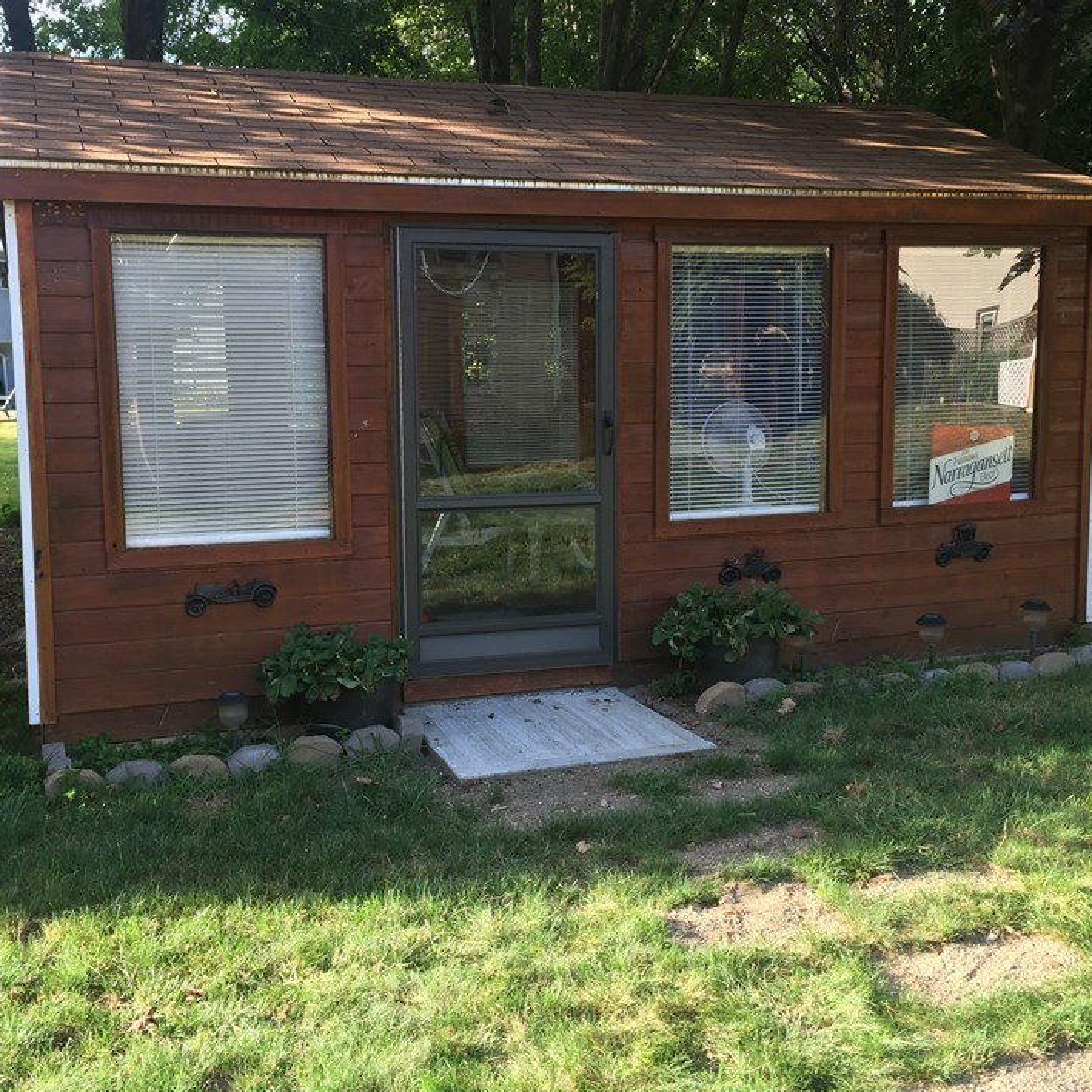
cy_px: 530
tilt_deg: -6.5
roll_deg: +0.6
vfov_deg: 44.9
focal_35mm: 37
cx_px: 533
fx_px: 1321
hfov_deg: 44.9
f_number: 2.2
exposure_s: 1/120
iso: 32
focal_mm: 4.15
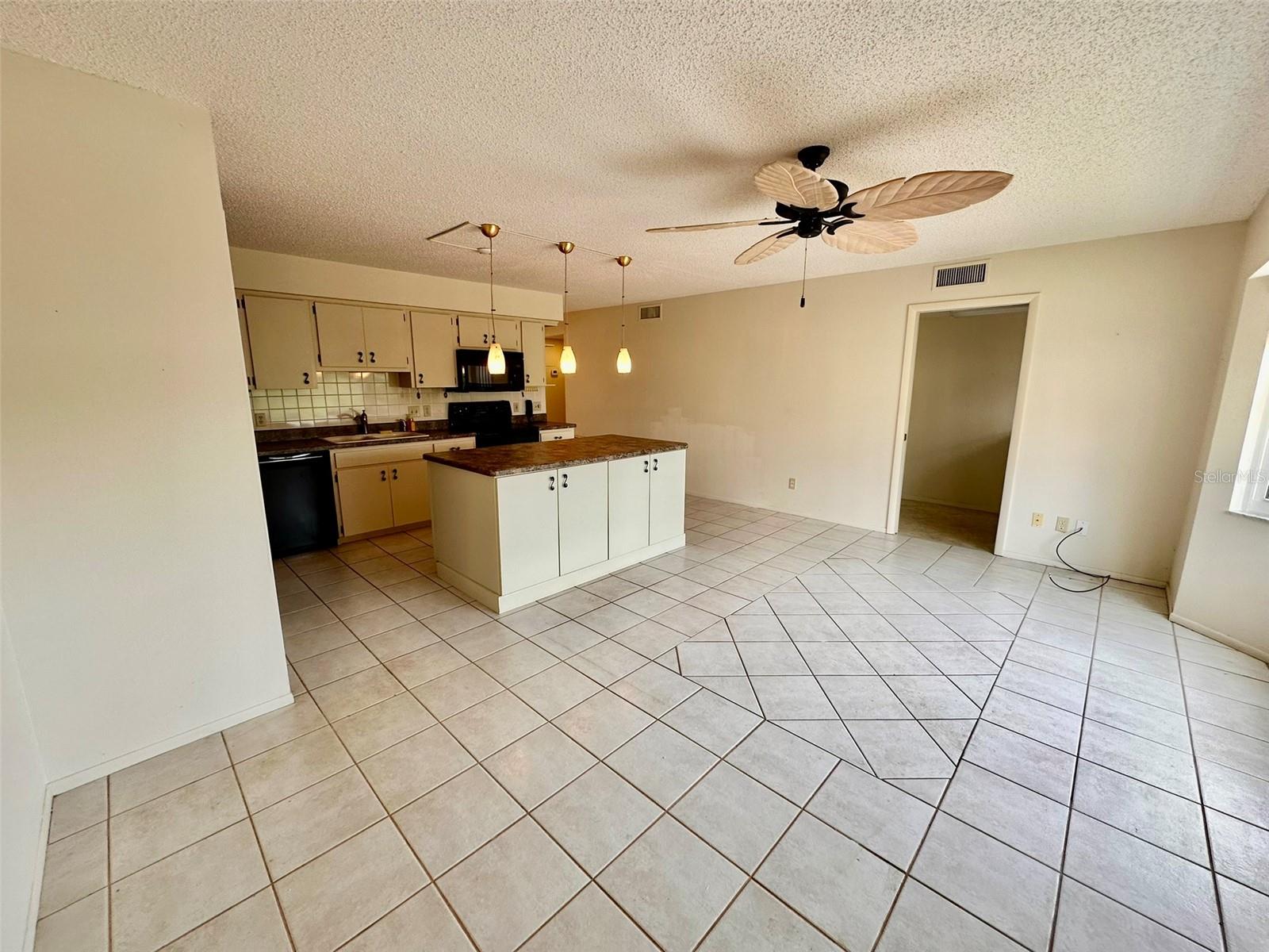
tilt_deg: -10.6
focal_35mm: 14
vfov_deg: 85.7
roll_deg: -0.6
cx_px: 634
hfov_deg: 102.1
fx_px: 513
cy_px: 476
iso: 80
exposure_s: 1/120
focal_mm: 2.22
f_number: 2.2
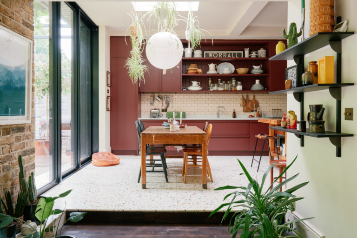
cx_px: 178
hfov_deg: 73.7
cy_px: 119
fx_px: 238
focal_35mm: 24
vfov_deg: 53.1
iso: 160
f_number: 11
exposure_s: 1
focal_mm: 16
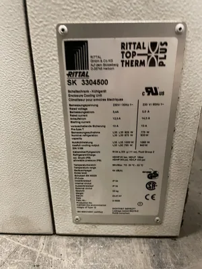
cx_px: 101
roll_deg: +0.7
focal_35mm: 26
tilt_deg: -23.2
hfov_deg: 53.1
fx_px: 202
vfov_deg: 67.3
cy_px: 134
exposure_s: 1/30
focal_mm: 4.2
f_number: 1.6
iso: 640
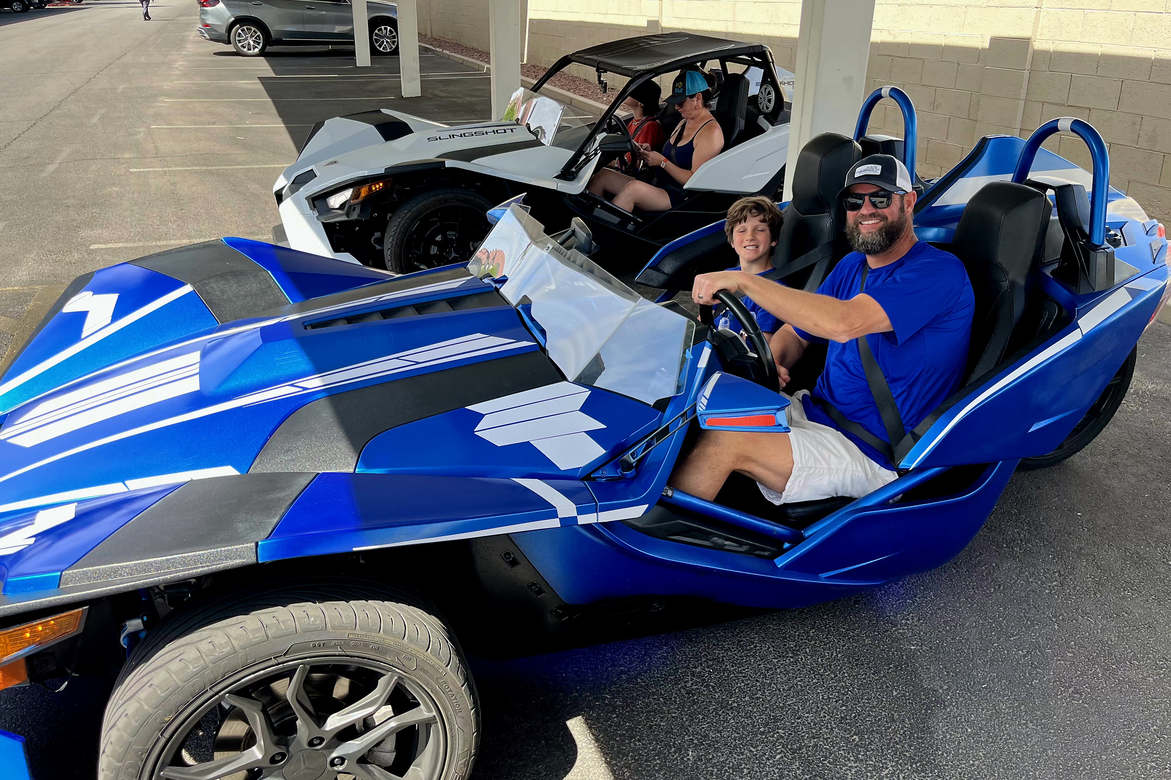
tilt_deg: -24.2
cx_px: 583
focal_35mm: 28
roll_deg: -0.3
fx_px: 911
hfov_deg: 65.5
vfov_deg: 46.4
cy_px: 386
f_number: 1.6
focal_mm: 5.1
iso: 50
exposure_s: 1/526
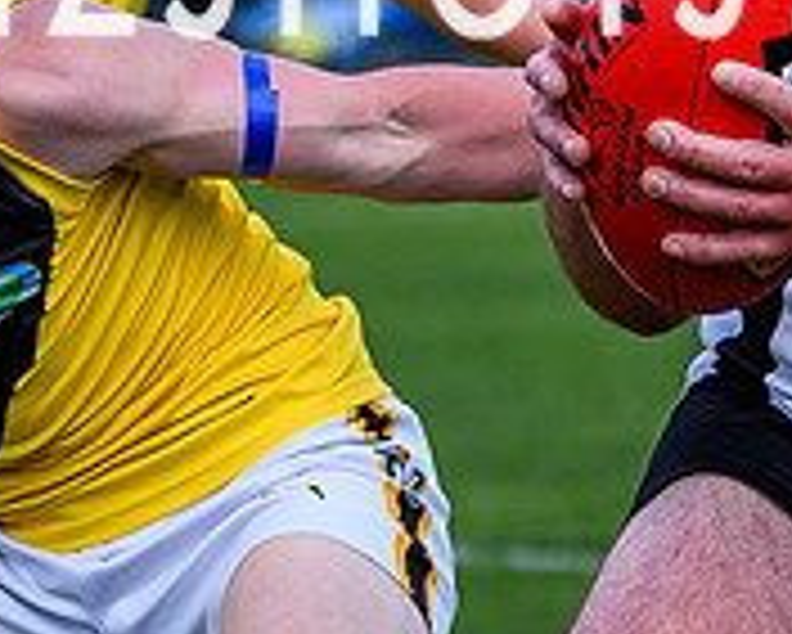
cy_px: 138
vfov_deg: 2.6
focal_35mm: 585
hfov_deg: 3.3
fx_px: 13720
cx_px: 979
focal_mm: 70
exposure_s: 1/2000
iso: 125
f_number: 2.8
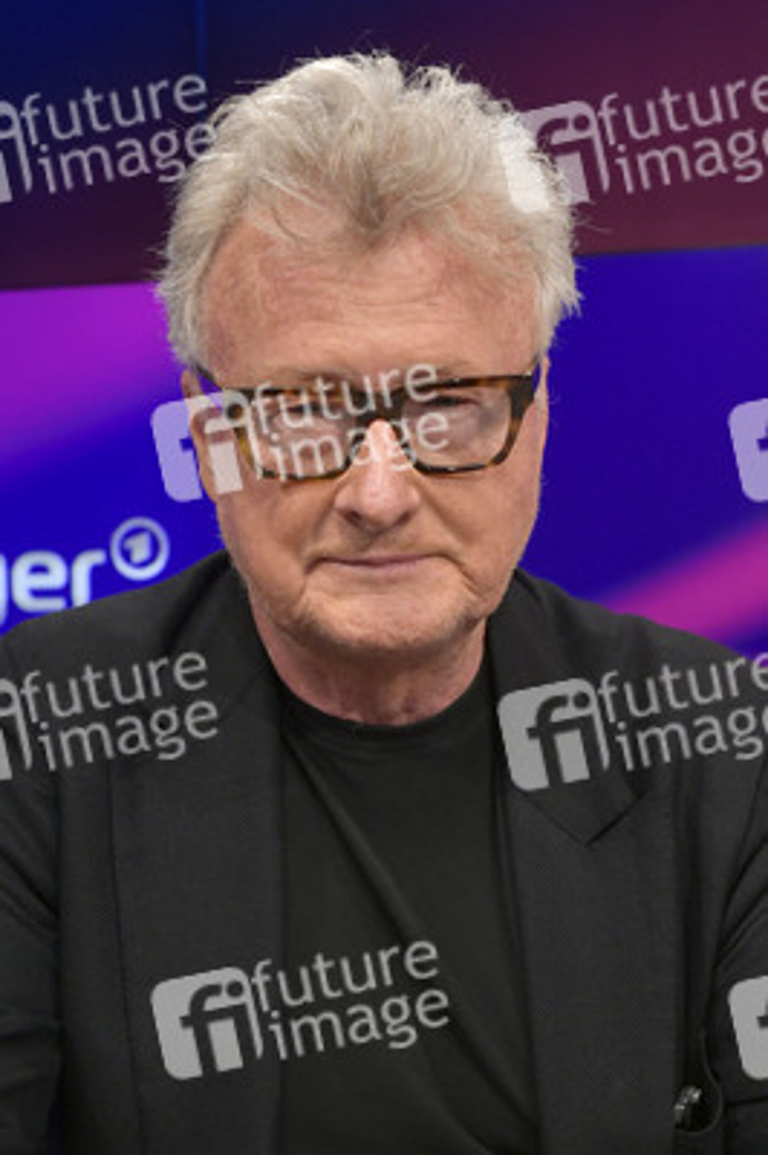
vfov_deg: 44.5
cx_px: 384
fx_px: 1410
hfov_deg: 30.5
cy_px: 578
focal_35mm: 44
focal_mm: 44
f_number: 6.3
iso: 2500
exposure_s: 1/200
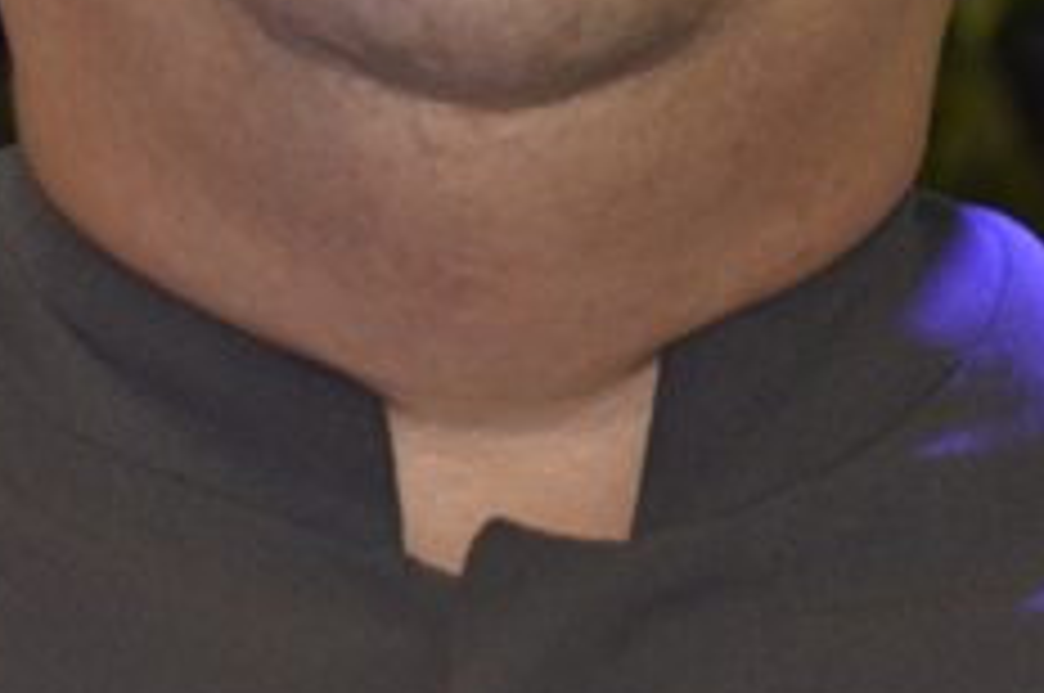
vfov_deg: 4.5
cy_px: -351
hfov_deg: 6.8
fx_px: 8746
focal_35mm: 302
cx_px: 302
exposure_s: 1/60
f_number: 4.8
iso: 1100
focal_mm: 52
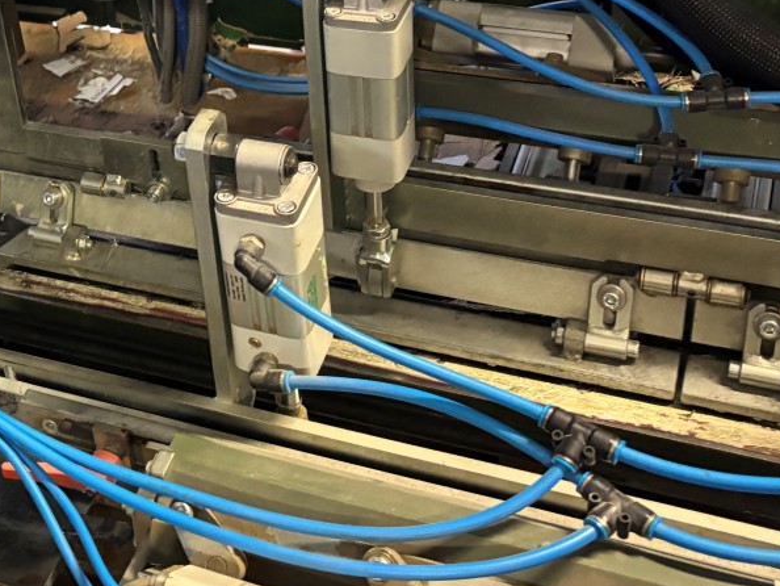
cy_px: 87
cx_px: 37
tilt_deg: -31.0
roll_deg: +9.8
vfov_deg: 22.9
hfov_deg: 29.1
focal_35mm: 63
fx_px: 1420
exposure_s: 1/33
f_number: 1.6
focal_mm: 5.96
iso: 640
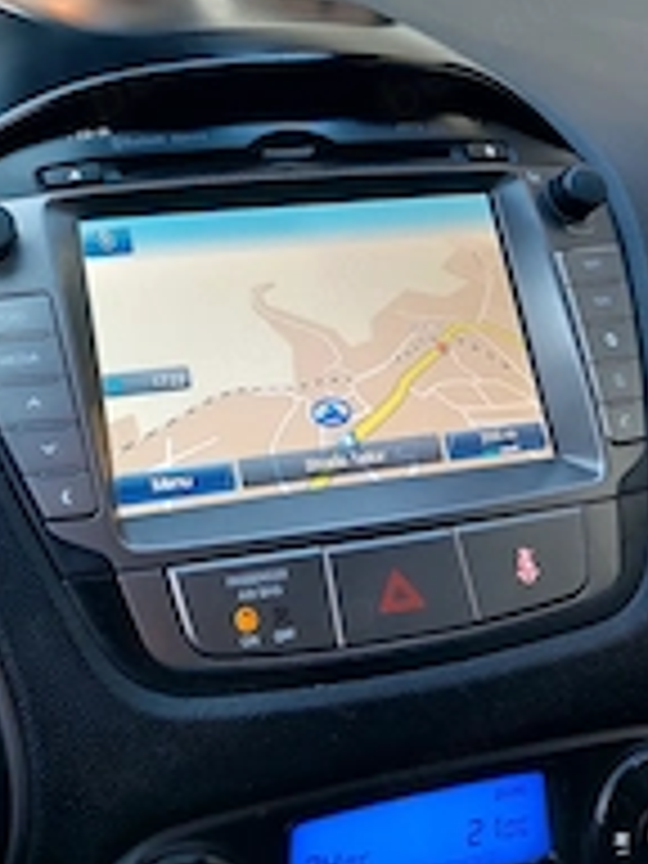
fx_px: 1248
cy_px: 90
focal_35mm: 50
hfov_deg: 28.4
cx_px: 112
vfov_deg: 35.9
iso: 64
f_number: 1.8
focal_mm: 5.23
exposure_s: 1/50
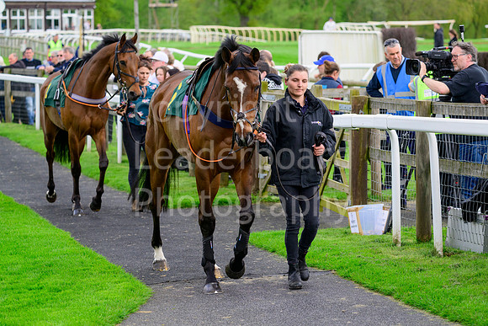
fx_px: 1898
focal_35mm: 140
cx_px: 244
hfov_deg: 14.7
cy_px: 163
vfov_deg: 9.8
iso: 800
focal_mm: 140
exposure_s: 1/1600
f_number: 5.6
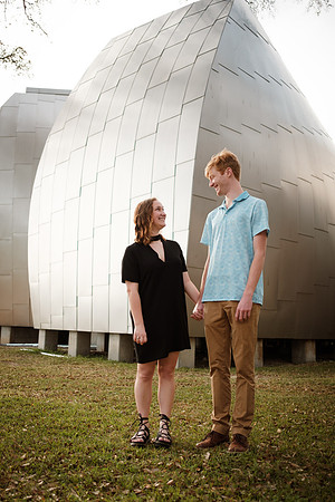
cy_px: 251
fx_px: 489
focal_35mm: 35
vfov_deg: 54.4
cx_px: 168
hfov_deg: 37.9
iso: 400
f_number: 2
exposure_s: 1/2000
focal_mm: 23
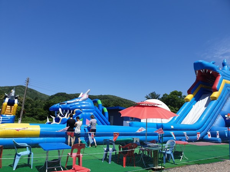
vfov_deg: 53.1
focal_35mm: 26
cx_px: 115
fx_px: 173
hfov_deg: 67.3
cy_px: 86
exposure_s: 1/2000
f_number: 2.4
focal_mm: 4.3
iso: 50
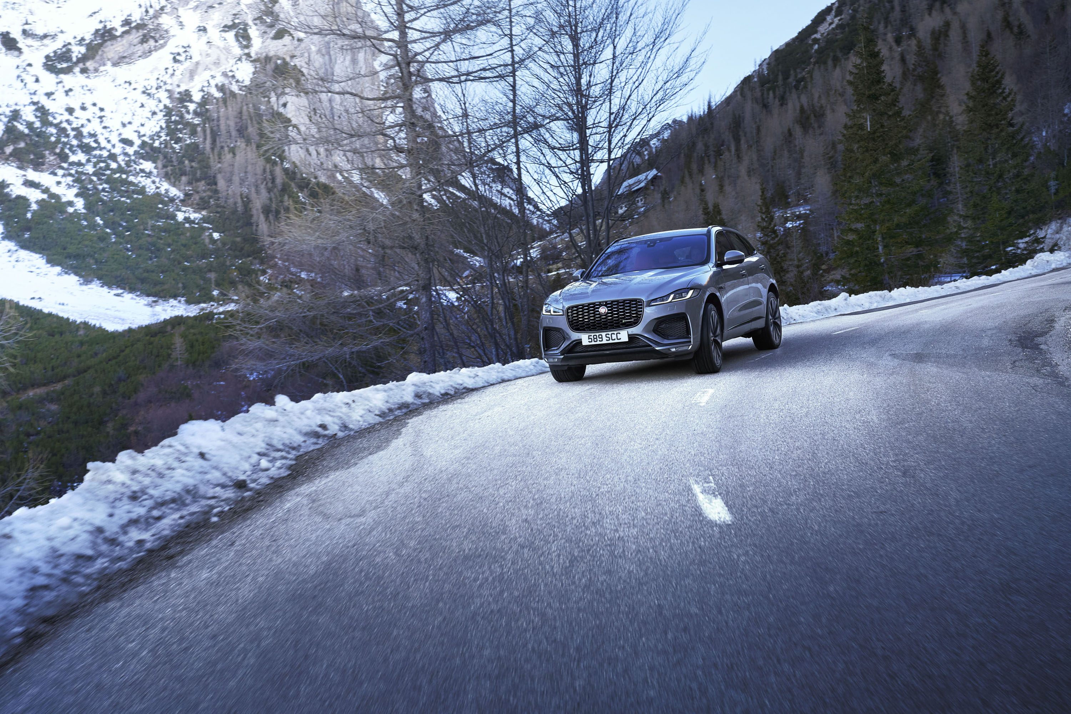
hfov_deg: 51.9
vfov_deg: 35.9
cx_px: 536
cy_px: 357
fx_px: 1101
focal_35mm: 37
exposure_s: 1/200
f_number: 7.1
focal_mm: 37
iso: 800
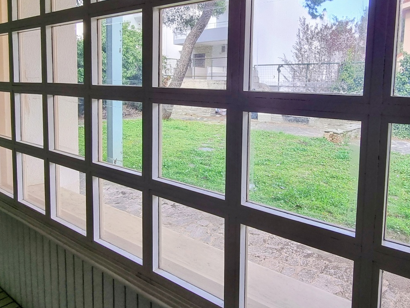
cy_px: 107
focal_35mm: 25
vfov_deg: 54.0
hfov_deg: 68.9
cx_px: 238
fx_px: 296
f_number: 2.2
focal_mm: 2.2
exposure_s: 1/100
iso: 50
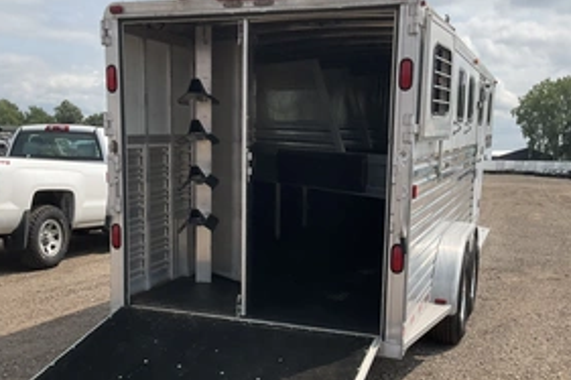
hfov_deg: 45.5
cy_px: 230
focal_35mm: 43
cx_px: 280
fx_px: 682
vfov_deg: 31.1
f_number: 1.8
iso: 25
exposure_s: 1/1730
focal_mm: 3
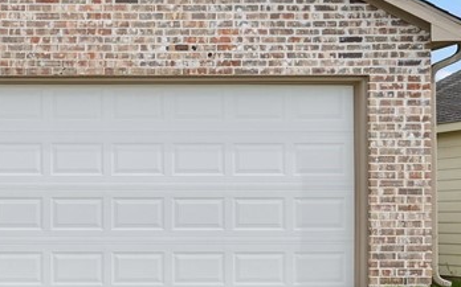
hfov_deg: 16.3
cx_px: -144
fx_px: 1519
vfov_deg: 10.8
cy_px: 49
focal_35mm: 121
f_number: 7.1
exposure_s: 1/800
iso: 200
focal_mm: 38
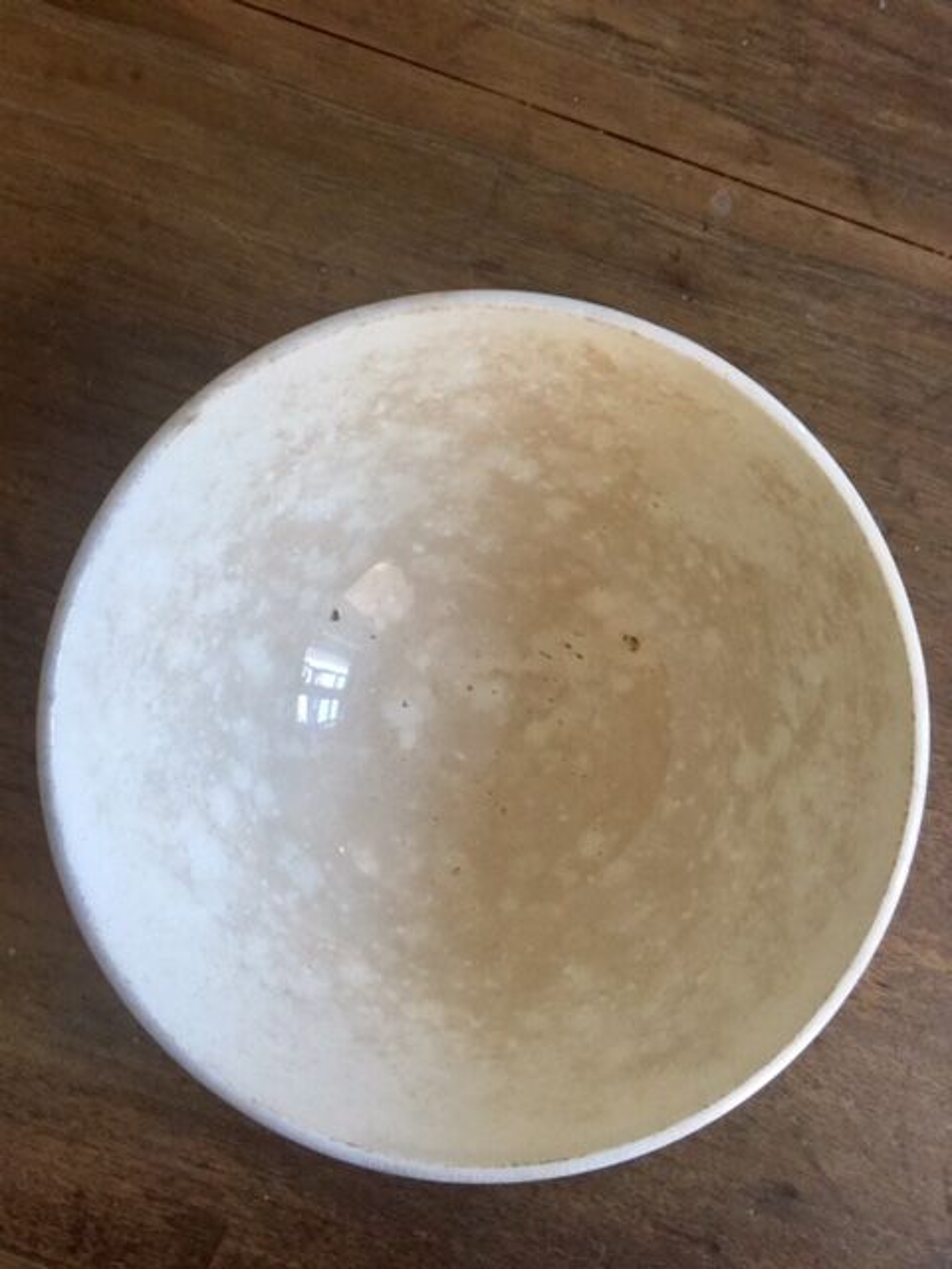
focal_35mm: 29
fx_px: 1063
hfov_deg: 48.2
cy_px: 634
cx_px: 476
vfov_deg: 61.7
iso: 80
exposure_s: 1/17
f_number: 2.2
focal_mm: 4.15
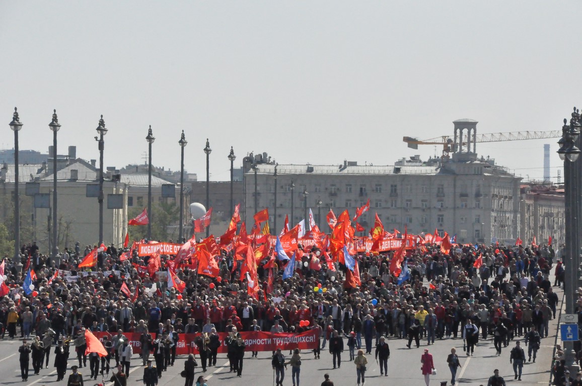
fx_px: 3754
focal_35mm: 232
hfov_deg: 8.9
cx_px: 291
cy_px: 193
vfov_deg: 5.9
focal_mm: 155
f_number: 14
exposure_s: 1/4000
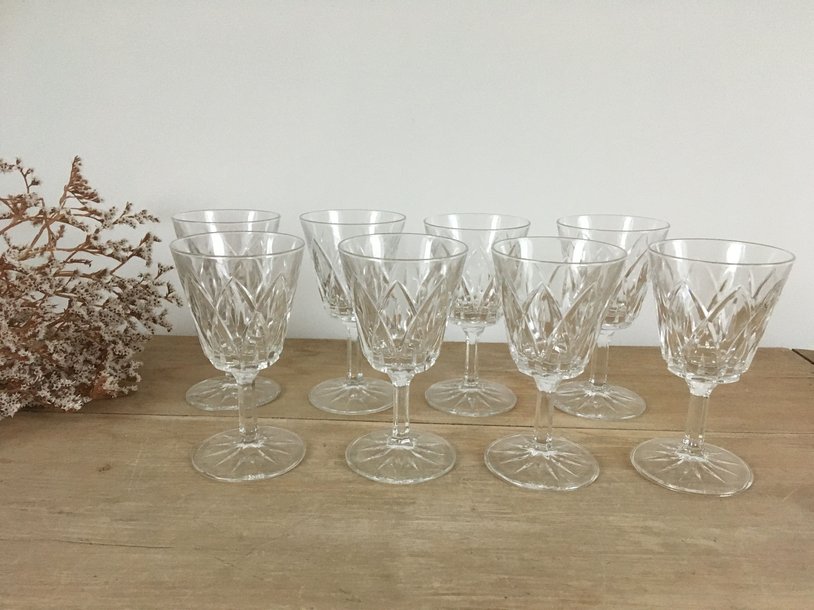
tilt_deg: -13.1
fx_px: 682
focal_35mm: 29
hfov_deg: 61.7
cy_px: 305
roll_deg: -0.5
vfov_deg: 48.2
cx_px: 407
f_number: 2.2
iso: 250
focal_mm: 4.15
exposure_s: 1/25
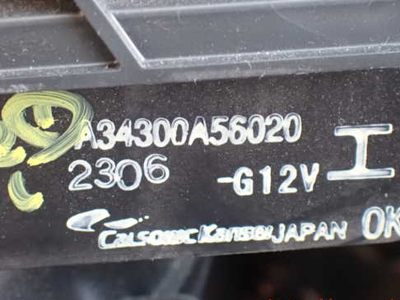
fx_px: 1341
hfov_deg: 17.0
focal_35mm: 116
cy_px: 133
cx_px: 207
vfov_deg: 12.8
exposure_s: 1/25
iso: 1600
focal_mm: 16.79
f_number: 4.7
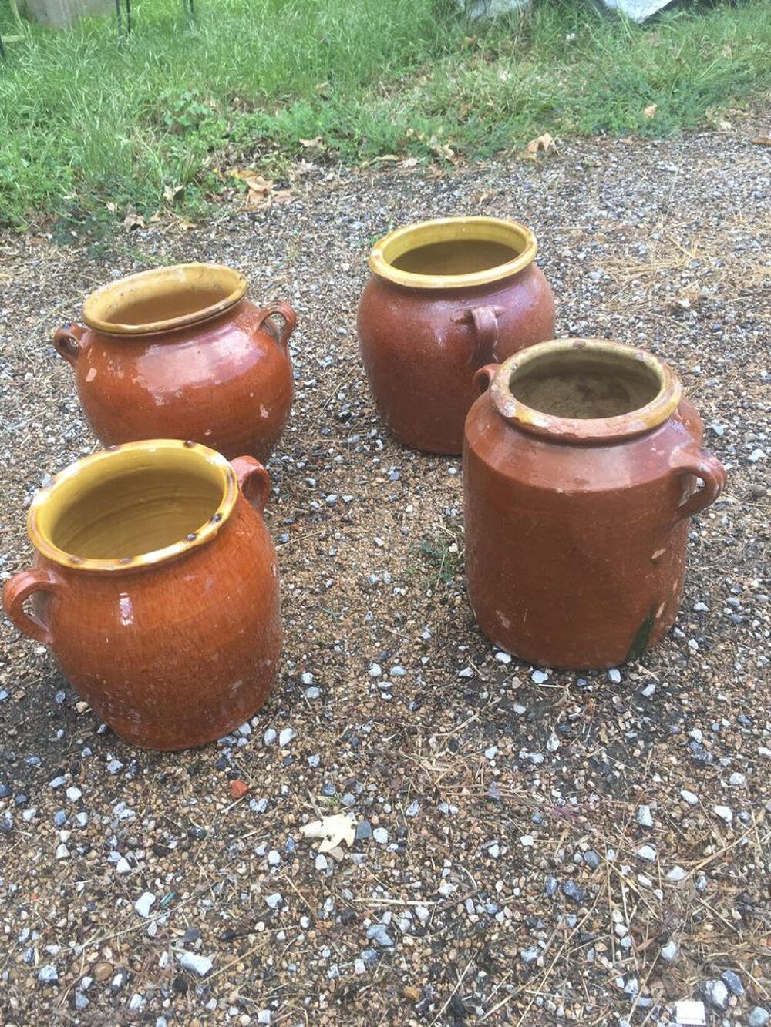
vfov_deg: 61.7
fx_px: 861
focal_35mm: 29
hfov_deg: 48.2
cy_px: 514
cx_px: 386
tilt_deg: -36.4
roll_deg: -1.5
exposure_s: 1/110
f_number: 2.2
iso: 25
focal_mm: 4.15
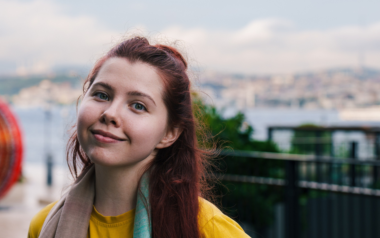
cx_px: 159
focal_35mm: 112
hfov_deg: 18.6
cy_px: 112
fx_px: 1160
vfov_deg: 11.7
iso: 160
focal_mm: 63
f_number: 4
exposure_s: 1/320
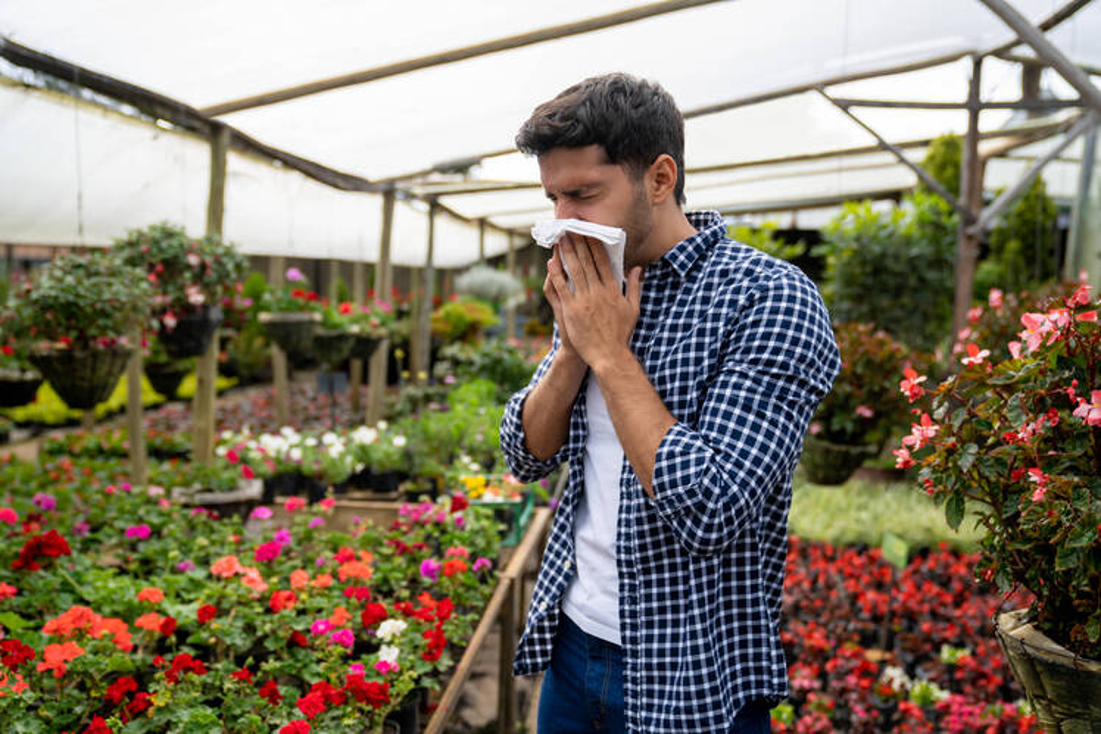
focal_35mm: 33
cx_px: 550
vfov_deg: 40.0
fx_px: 1009
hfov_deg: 57.2
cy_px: 367
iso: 100
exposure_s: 1/100
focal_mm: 33
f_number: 2.8
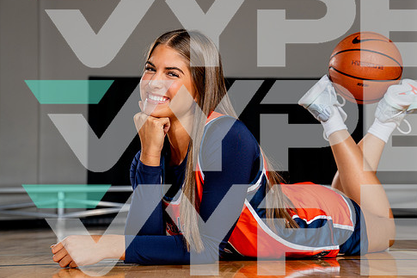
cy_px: 126
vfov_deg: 17.3
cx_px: 243
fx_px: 915
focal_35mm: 79
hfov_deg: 25.6
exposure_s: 1/250
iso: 200
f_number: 5.6
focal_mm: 66
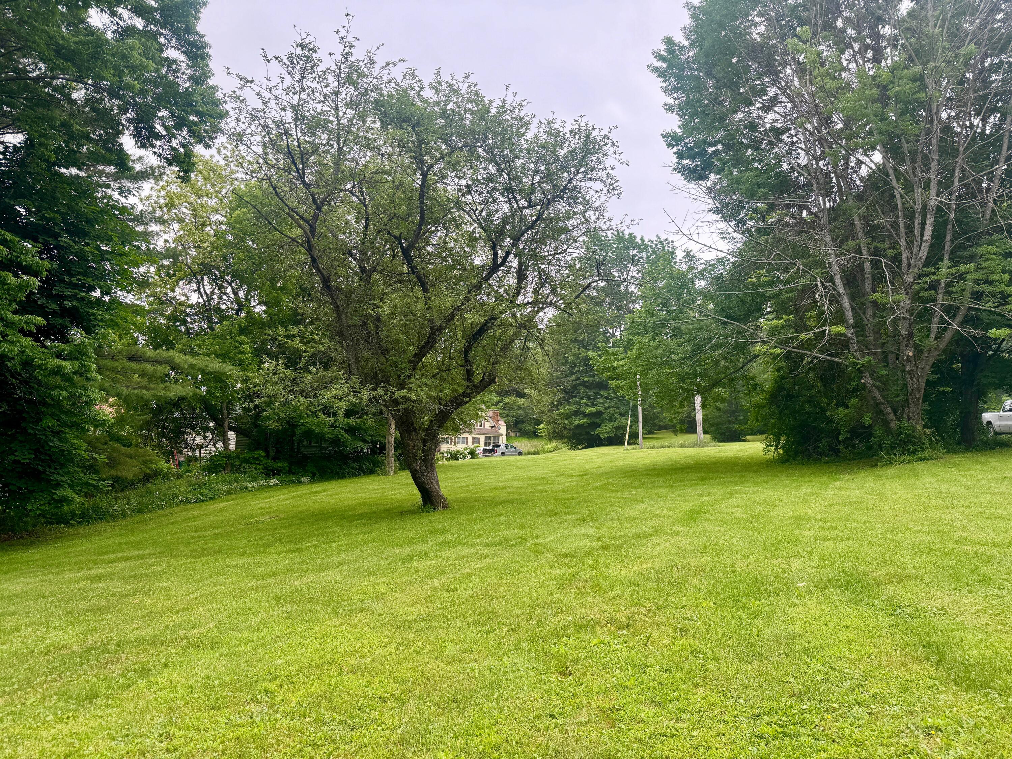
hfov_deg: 71.6
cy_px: 380
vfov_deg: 56.8
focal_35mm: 24
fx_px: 702
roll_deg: -1.7
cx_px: 506
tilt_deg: +5.0
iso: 80
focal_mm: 6.76
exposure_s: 1/439
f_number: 1.78
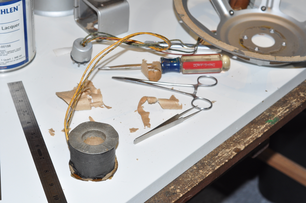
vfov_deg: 18.1
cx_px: 153
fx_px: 637
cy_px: 102
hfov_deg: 27.0
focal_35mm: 75
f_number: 6.7
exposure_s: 1/200
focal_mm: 50
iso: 400
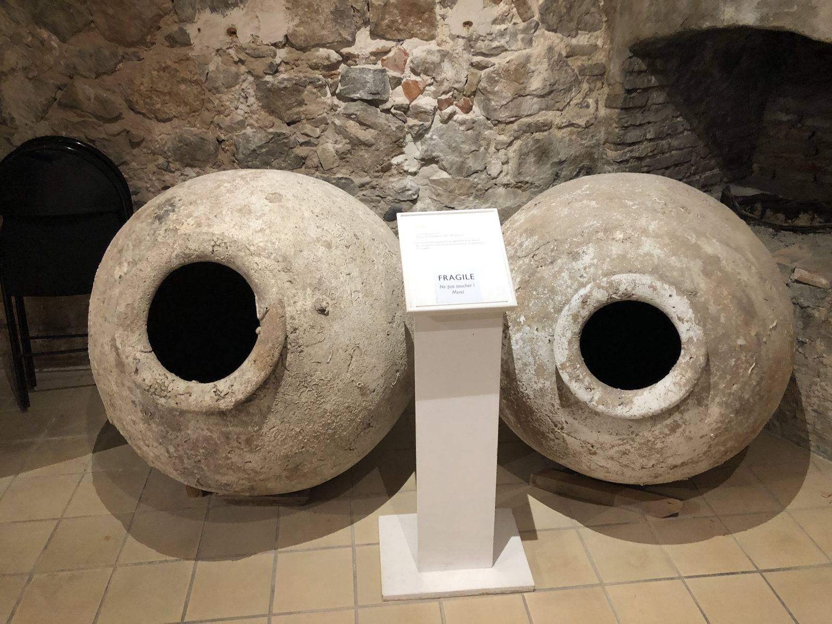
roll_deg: -0.1
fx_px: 673
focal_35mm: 28
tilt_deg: -24.5
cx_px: 416
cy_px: 312
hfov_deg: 63.4
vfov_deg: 49.7
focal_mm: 3.99
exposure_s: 1/13
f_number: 1.8
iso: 100
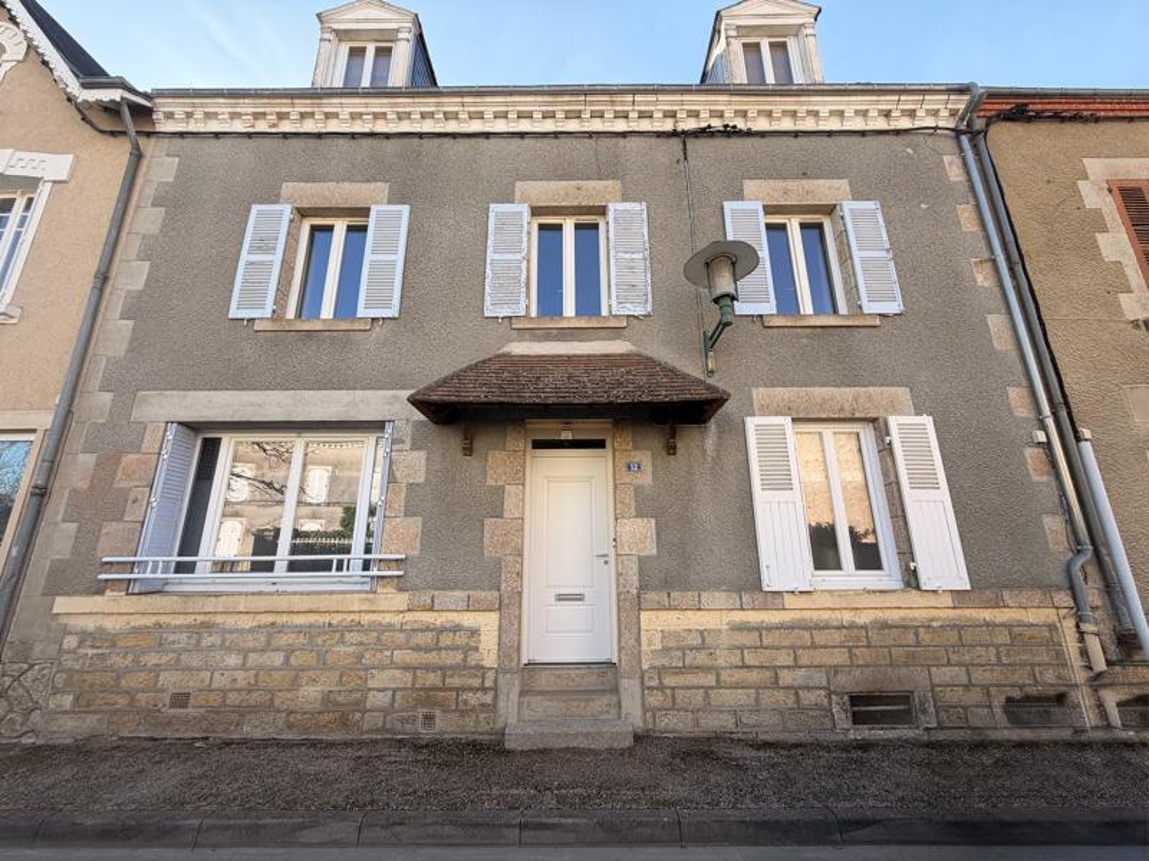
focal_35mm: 14
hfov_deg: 102.1
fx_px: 465
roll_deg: +0.8
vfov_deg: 85.7
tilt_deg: +15.9
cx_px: 574
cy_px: 430
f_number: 2.2
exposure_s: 1/365
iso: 50
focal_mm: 2.22
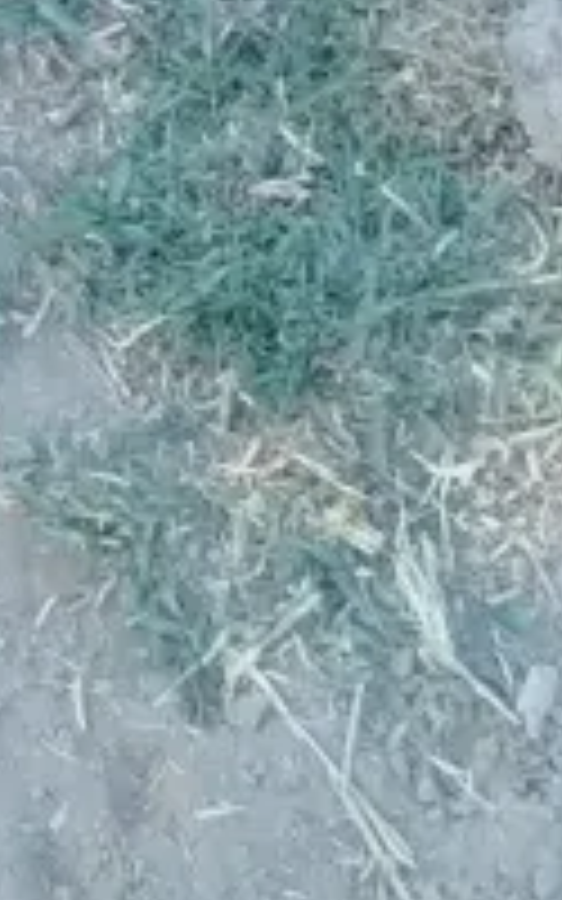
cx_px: -643
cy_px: -2646
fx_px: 6445
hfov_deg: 4.9
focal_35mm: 263
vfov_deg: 6.5
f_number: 1.7
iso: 50
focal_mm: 5.31
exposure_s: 1/119
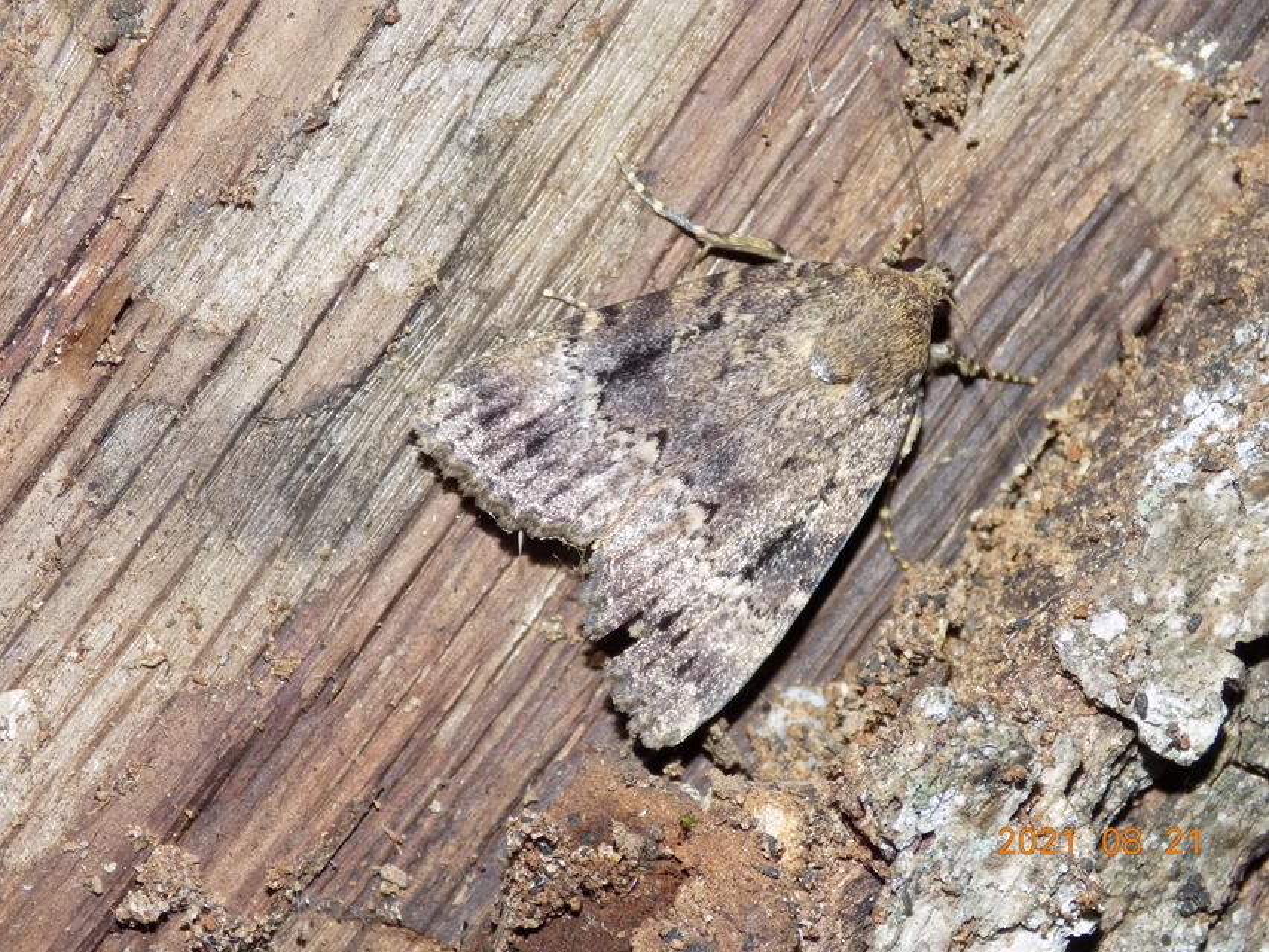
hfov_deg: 16.7
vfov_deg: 12.6
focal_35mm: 118
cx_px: 634
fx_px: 4326
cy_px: 476
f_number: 4.8
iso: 200
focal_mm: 20.9
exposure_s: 1/30
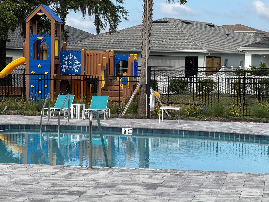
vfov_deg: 12.3
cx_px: 134
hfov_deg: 16.4
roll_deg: -1.3
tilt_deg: -3.0
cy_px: 101
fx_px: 933
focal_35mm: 120
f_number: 2.8
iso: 50
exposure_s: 1/1395
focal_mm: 15.66
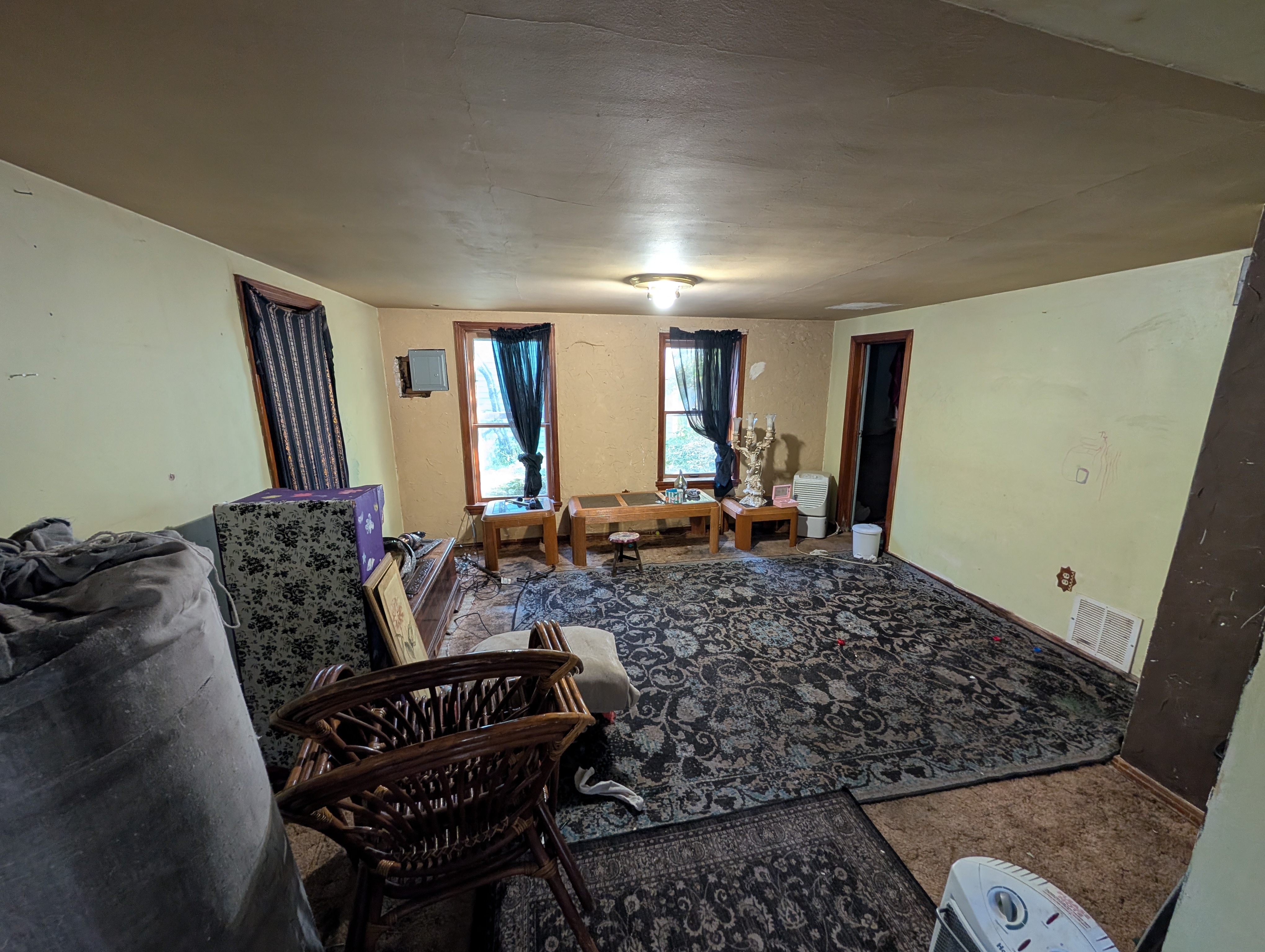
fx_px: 439
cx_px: 632
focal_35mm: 12
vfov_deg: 94.6
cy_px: 476
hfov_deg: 110.5
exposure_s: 1/24
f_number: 1.7
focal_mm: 2.02
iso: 108
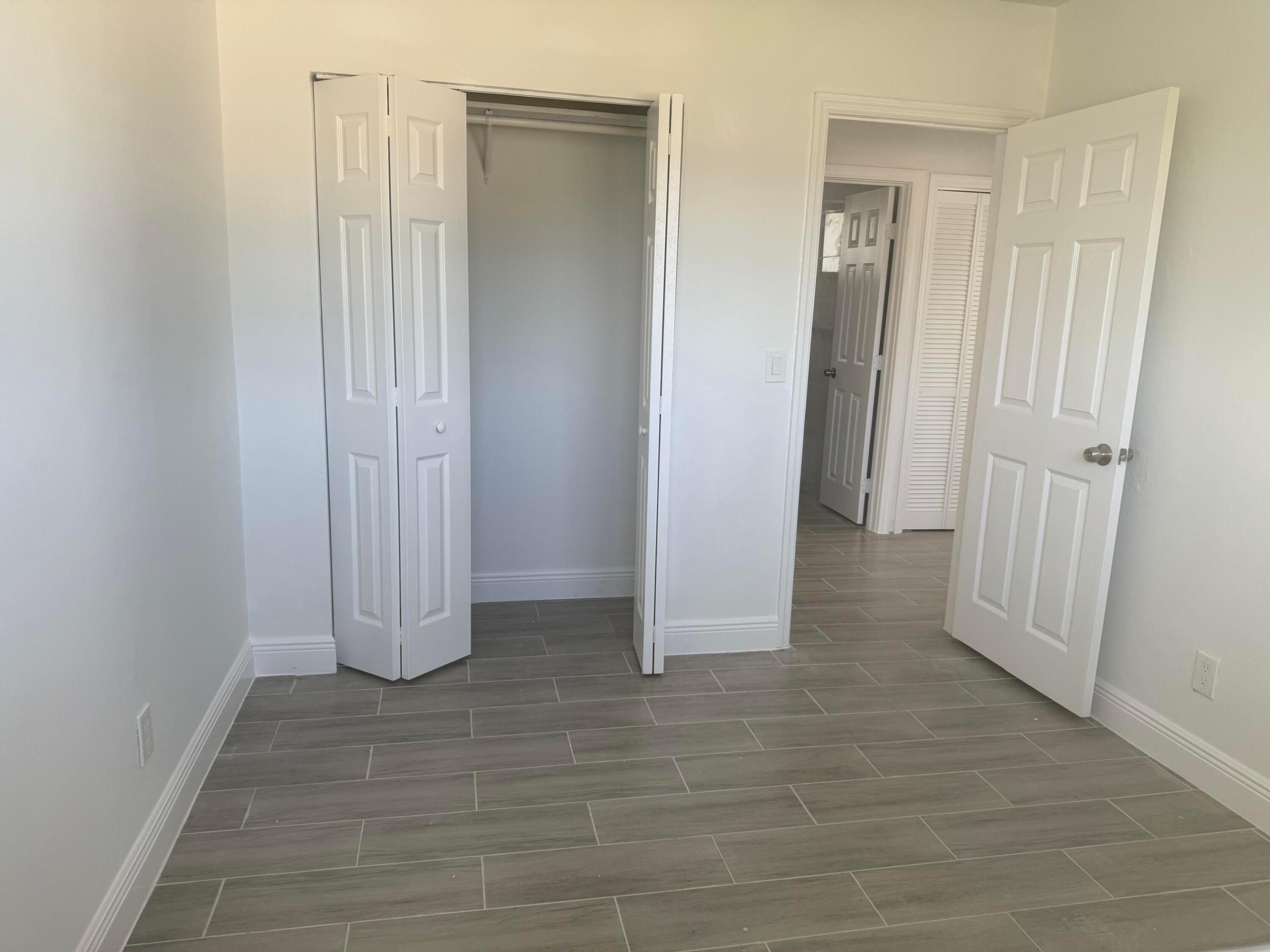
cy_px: 476
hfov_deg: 71.6
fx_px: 881
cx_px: 635
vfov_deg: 56.8
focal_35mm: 24
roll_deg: -2.6
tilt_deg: -10.6
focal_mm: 6.76
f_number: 1.78
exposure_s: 1/121
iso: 100
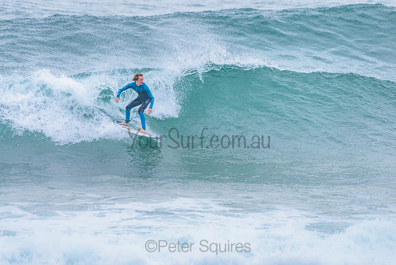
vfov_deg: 2.2
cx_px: 154
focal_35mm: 612
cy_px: 103
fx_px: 6733
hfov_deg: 3.4
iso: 1800
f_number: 5.6
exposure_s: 1/2000
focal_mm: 500
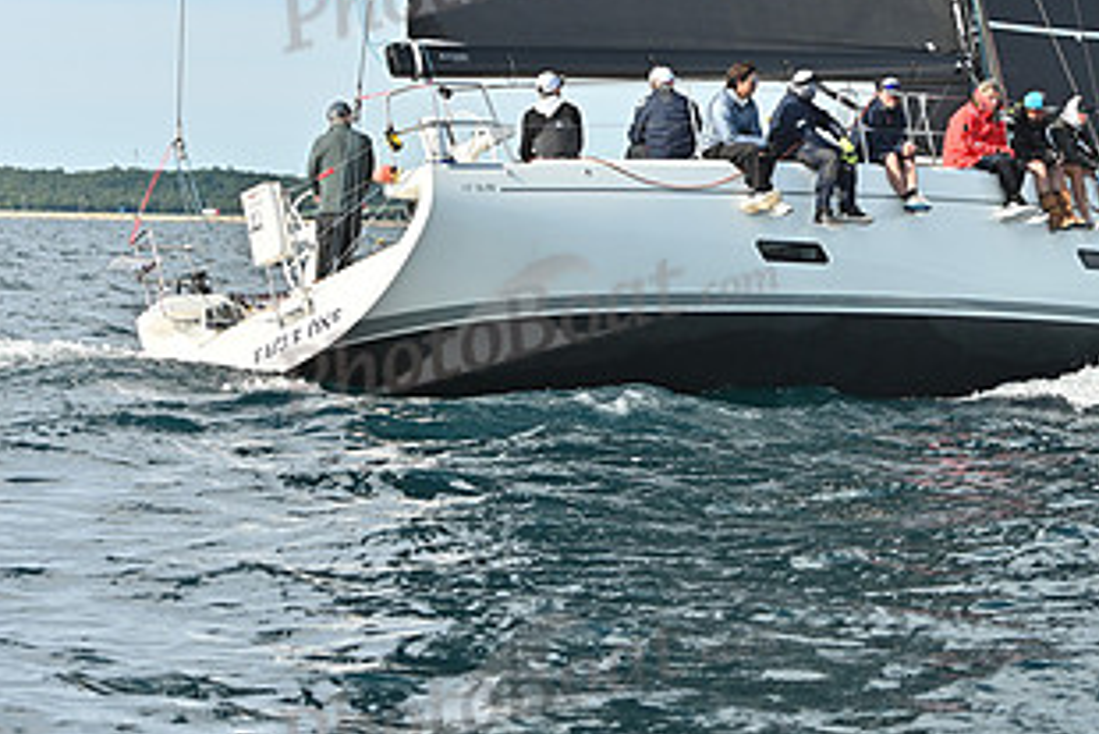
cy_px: 94
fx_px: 4001
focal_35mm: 131
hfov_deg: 15.5
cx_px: 964
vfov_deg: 10.4
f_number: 6.3
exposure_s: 1/1000
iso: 320
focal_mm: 70
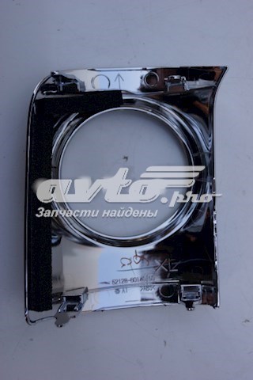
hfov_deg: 25.8
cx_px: 126
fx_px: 553
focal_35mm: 52
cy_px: 190
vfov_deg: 37.9
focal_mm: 35
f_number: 5.6
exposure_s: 1/640
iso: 400
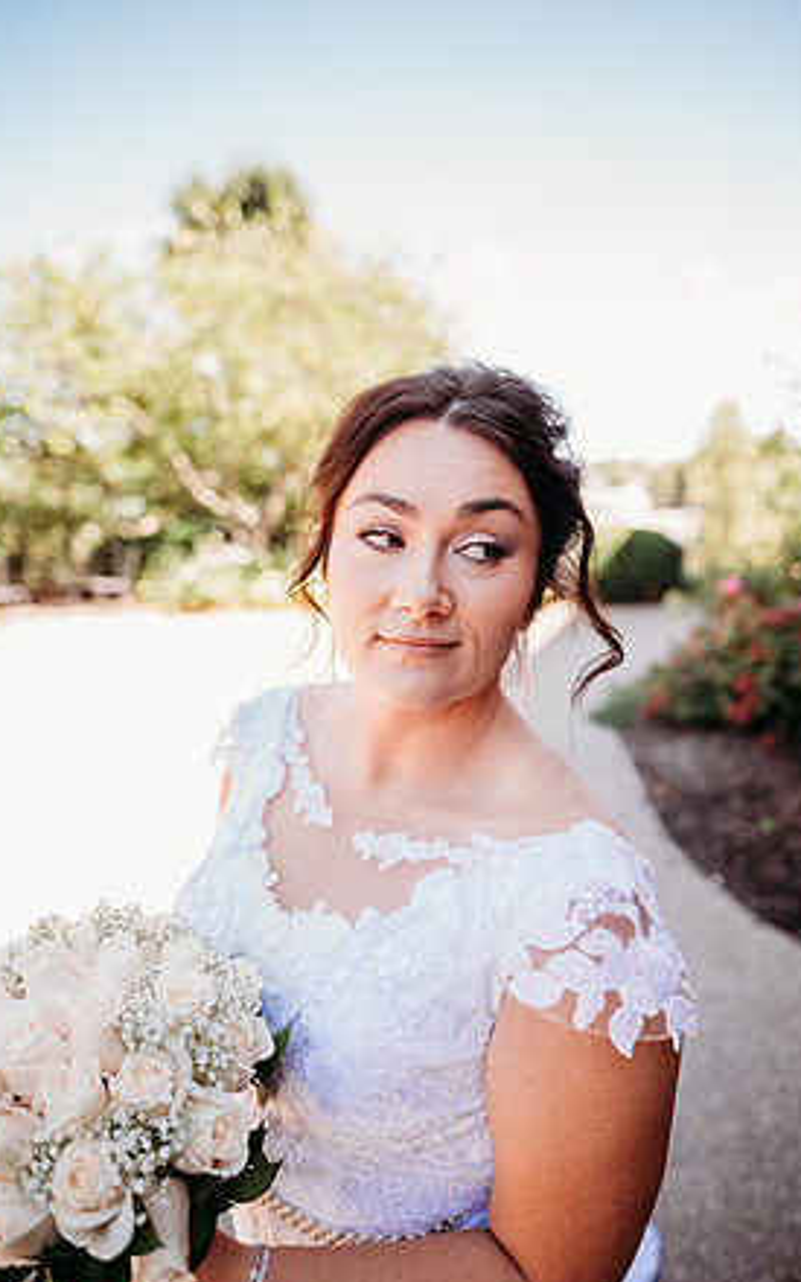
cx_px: 419
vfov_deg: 72.5
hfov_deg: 49.3
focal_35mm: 25
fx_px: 873
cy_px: 653
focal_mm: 24
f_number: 2.2
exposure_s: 1/500
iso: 160
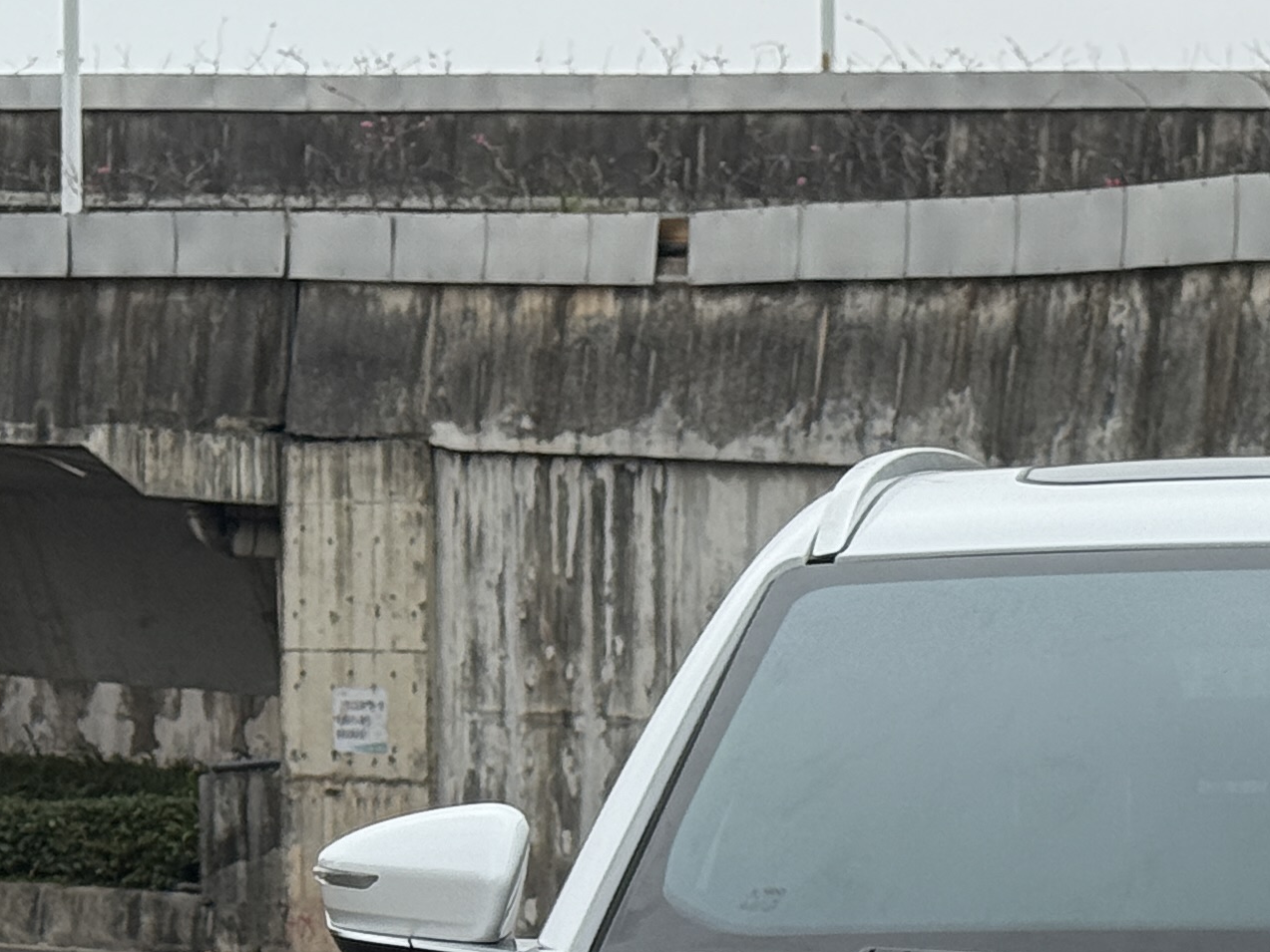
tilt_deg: -4.9
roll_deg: -0.6
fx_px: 5577
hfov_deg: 12.7
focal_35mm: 152
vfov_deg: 9.5
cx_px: 1513
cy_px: 1357
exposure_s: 1/1795
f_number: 1.78
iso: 64
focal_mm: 6.76
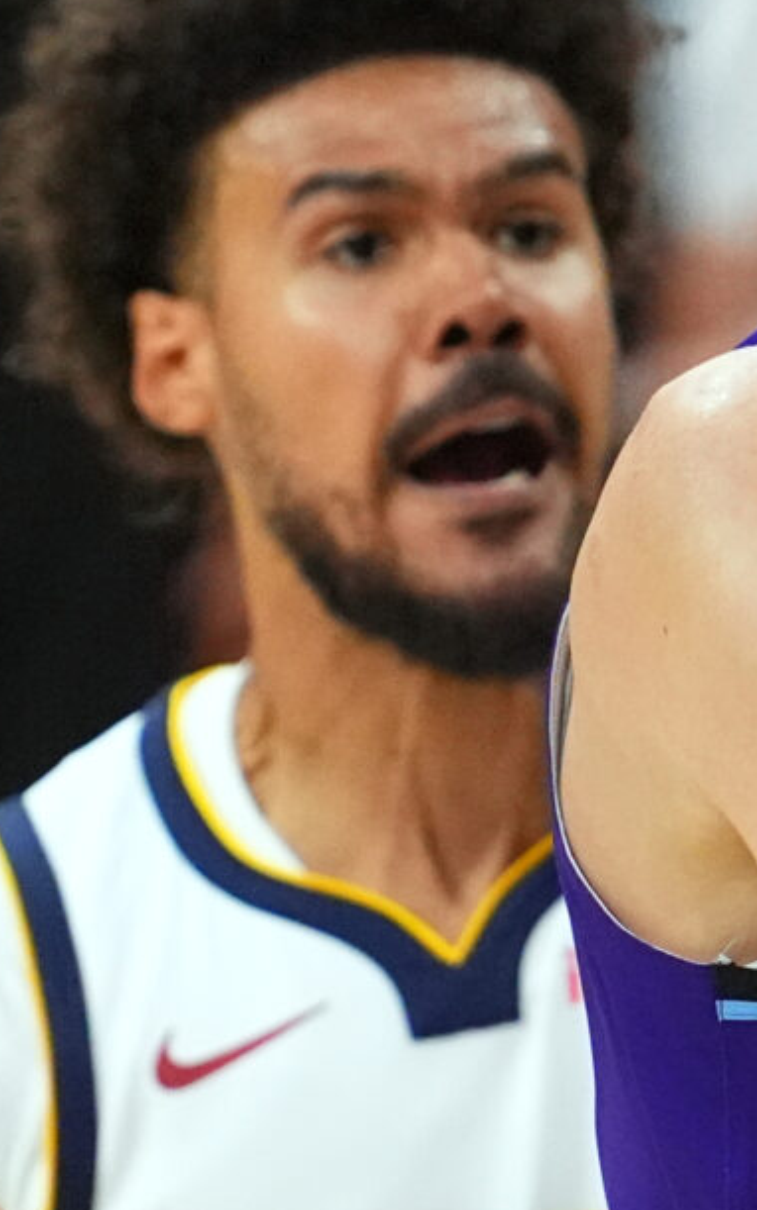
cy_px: 585
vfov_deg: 1.2
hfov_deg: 0.8
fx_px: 56333
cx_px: 636
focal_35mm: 1707
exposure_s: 1/2000
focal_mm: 400
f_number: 3.5
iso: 6400
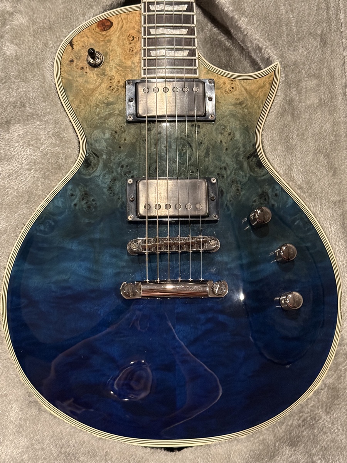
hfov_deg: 30.3
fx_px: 642
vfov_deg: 39.7
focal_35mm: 48
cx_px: 174
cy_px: 232
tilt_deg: -75.6
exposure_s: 1/30
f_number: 1.78
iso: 500
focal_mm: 6.76
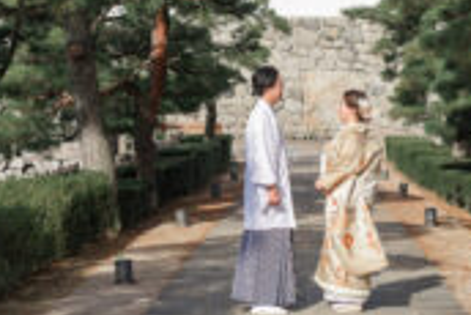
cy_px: 0
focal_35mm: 116
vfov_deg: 11.7
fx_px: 1519
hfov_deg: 17.6
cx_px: 315
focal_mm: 50
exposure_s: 1/800
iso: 100
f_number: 4.5
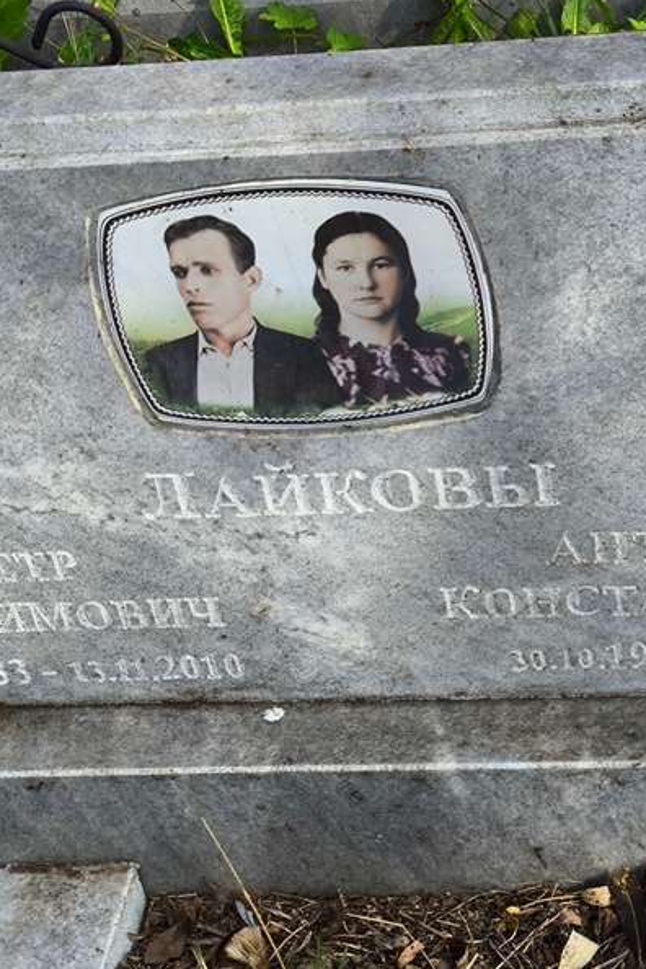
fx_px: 1884
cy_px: 484
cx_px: 518
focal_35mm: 70
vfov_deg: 28.8
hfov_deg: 19.3
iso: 50
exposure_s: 1/257
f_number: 1.7
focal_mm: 4.71
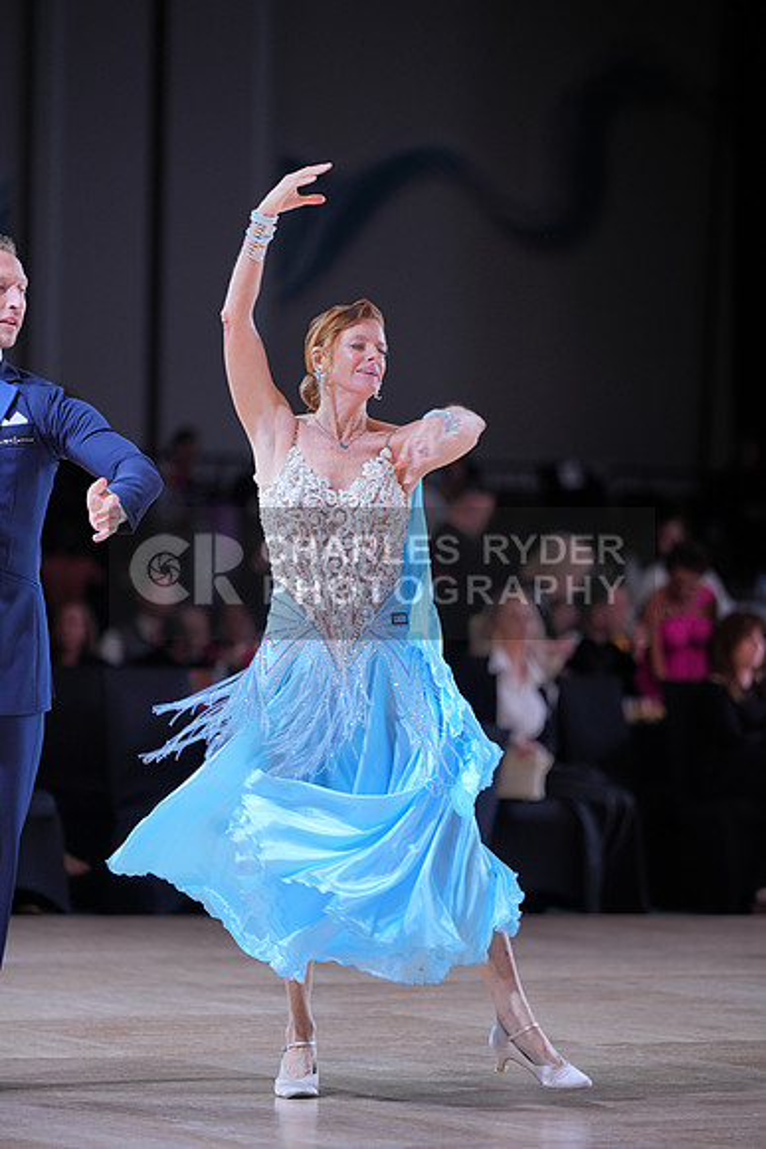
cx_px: 383
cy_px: 574
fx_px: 5358
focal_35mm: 168
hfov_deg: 8.2
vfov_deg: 12.2
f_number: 2.8
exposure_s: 1/400
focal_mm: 168
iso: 500
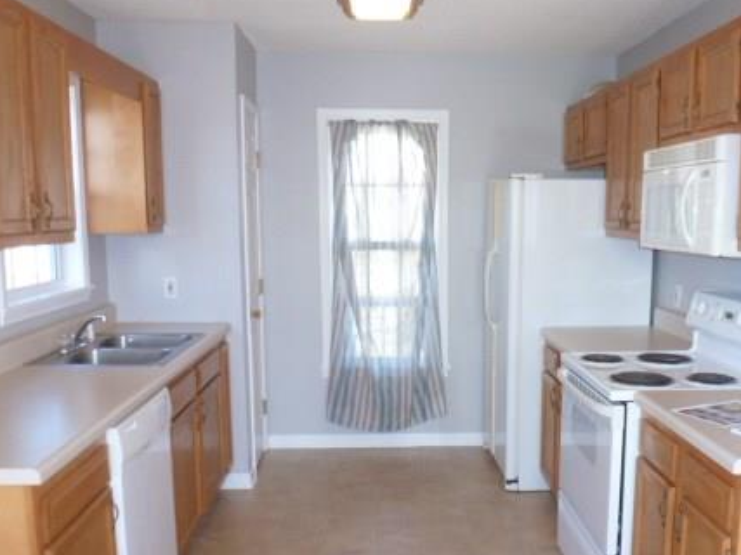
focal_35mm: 36
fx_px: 770
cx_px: 411
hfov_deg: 51.3
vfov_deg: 39.4
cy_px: 349
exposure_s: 1/60
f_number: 3.3
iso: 320
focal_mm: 4.3
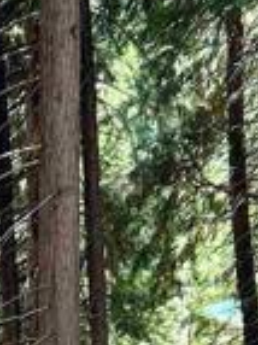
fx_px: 1851
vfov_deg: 10.4
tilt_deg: -16.1
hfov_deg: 7.8
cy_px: 463
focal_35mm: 186
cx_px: -152
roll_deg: +0.5
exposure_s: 1/170
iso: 40
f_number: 1.5
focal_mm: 5.7
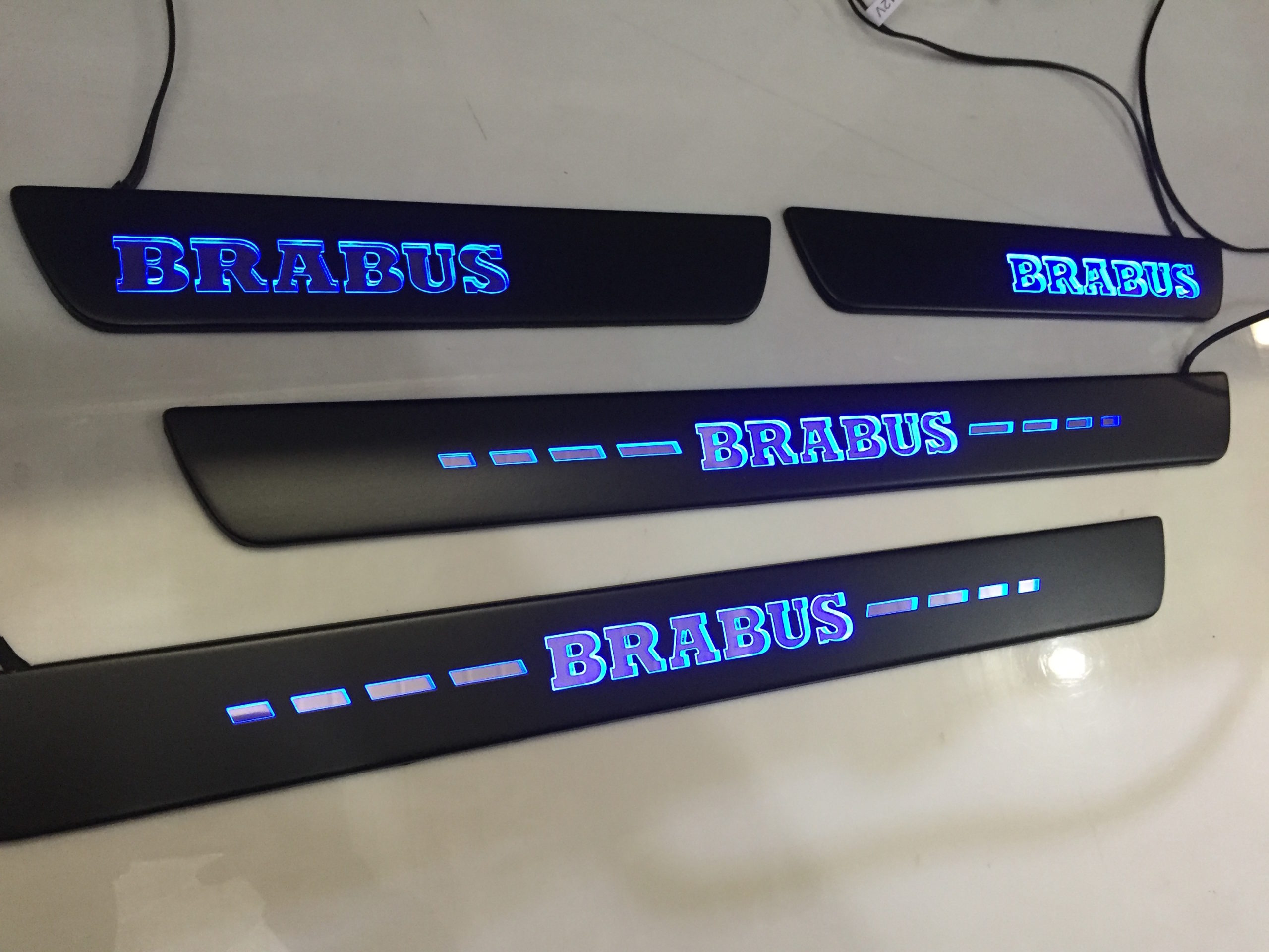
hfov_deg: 61.7
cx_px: 634
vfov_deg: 48.2
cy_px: 476
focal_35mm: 29
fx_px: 1063
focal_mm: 4.15
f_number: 2.2
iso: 250
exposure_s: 1/33
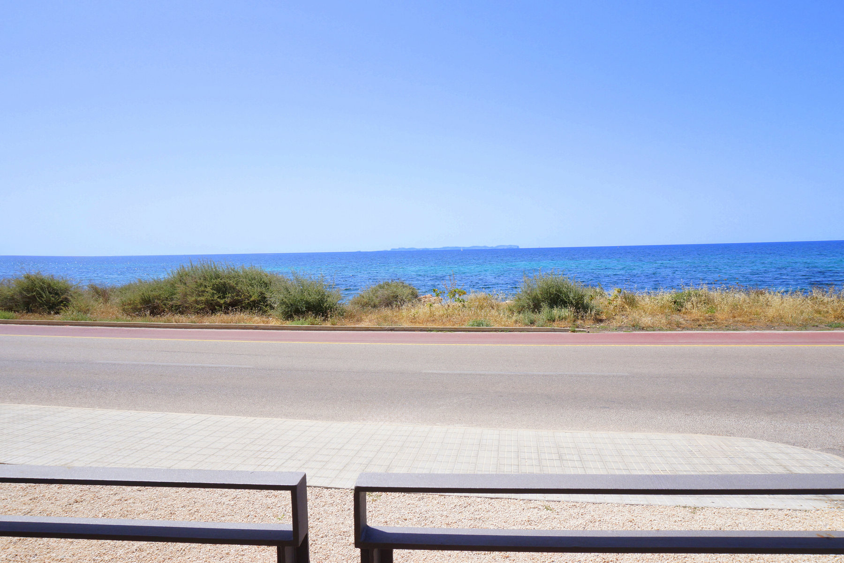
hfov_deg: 73.7
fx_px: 563
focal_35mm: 24
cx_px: 422
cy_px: 282
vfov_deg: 53.1
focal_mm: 16
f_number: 11
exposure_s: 1/250
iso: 200
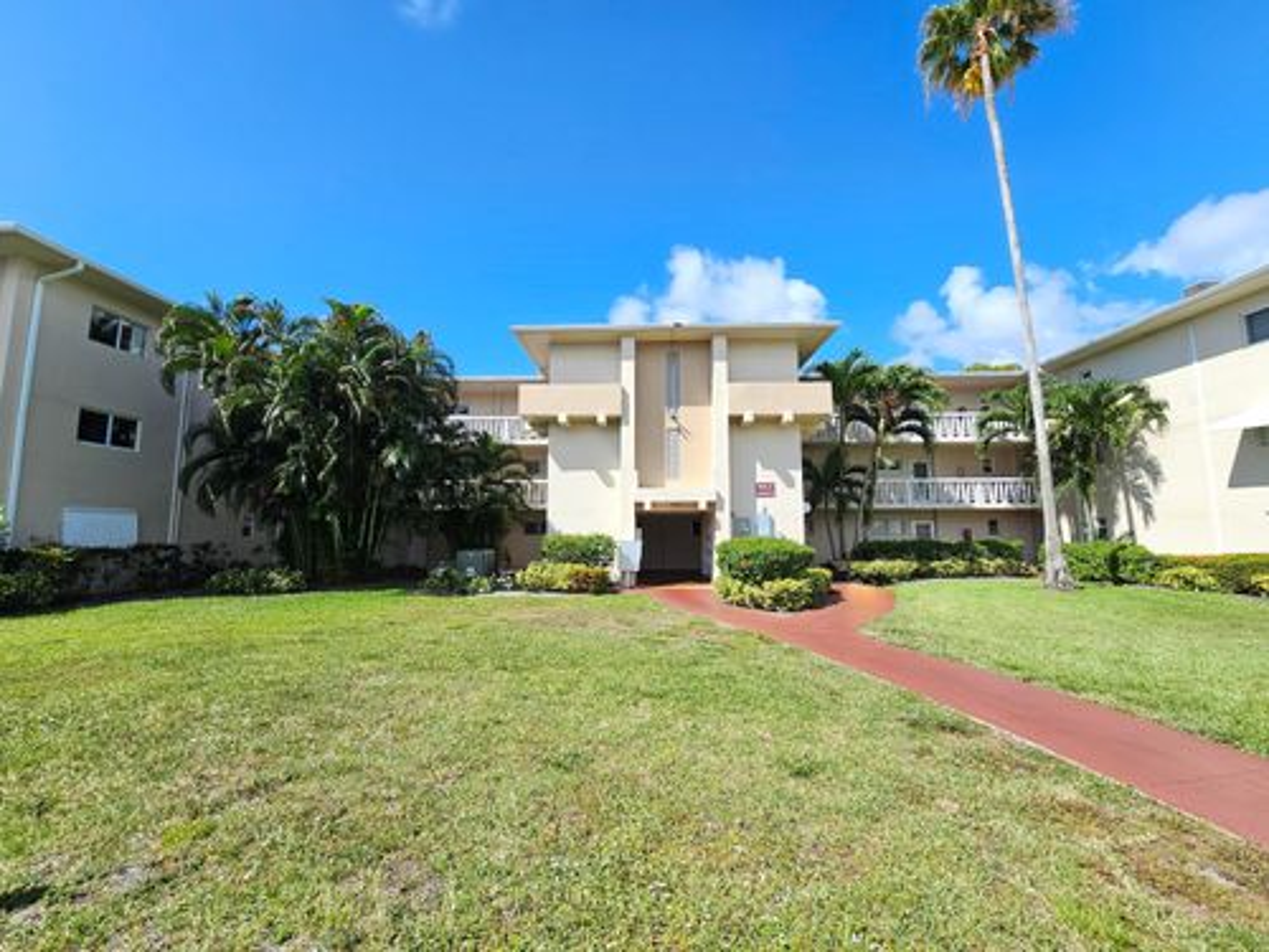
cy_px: 476
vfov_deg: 89.9
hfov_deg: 106.2
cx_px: 634
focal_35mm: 13
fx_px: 477
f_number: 2.2
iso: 50
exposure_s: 1/1145
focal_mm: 2.2
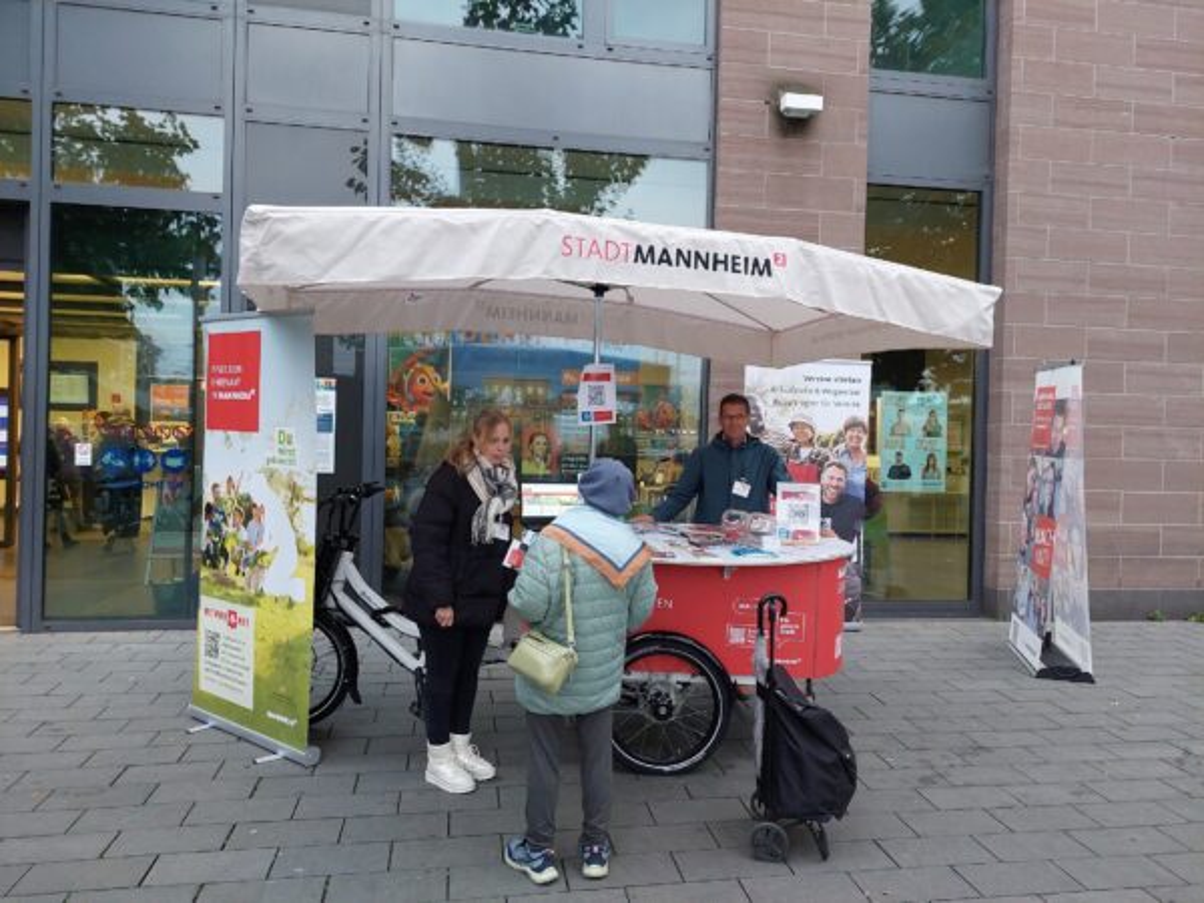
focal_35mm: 24
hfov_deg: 71.6
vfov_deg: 56.8
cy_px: 452
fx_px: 835
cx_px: 602
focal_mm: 5.23
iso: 250
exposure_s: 1/100
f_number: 1.8
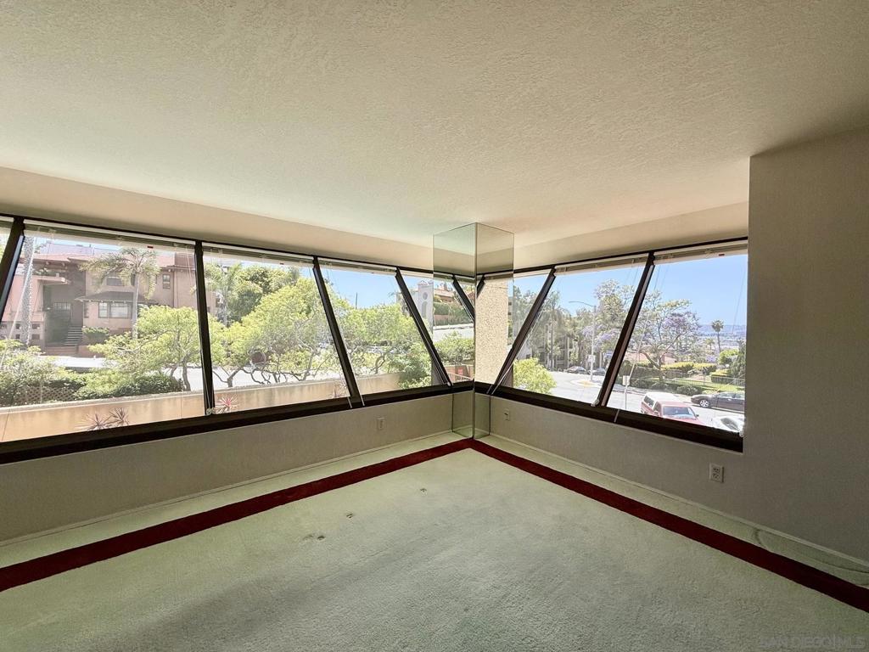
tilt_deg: -0.3
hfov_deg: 102.1
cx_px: 434
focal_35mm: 14
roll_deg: -0.6
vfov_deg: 85.7
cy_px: 326
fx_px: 351
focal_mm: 2.22
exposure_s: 1/413
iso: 50
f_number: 2.2
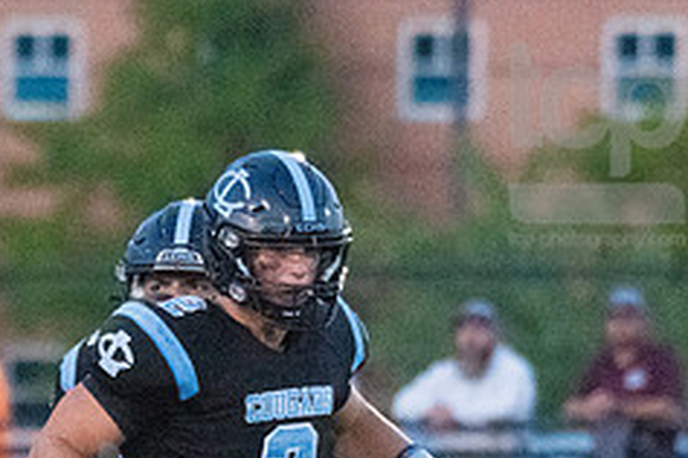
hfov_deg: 2.1
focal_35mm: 991
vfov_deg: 1.4
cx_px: 186
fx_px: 18938
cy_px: 545
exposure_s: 1/2000
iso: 8000
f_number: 5.6
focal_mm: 270
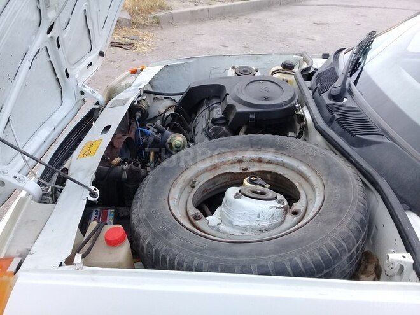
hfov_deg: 58.4
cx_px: 210
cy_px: 158
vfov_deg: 45.4
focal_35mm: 31
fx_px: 376
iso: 50
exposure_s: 1/150
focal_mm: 3.3
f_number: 2.2
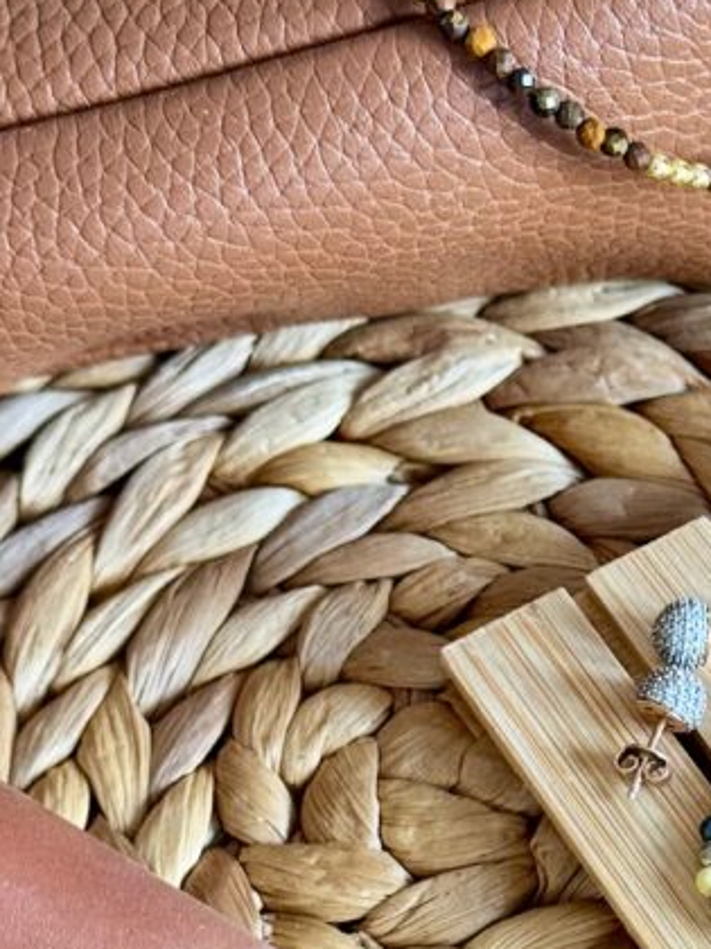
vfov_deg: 16.8
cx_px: 756
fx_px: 3204
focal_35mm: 117
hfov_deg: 12.5
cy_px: 621
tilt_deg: -51.2
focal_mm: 6.76
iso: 160
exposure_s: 1/60
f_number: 1.78
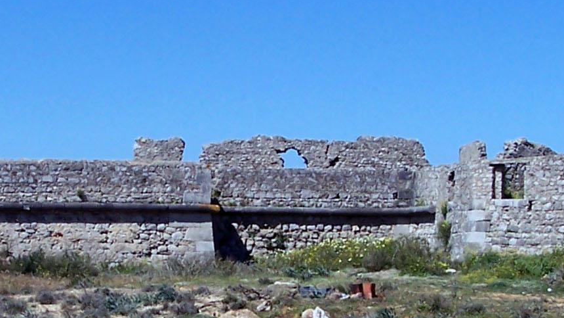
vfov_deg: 9.8
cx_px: 215
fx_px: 1855
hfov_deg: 17.3
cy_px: 211
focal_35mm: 124
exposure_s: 1/500
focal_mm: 6.3
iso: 80
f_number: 5.6
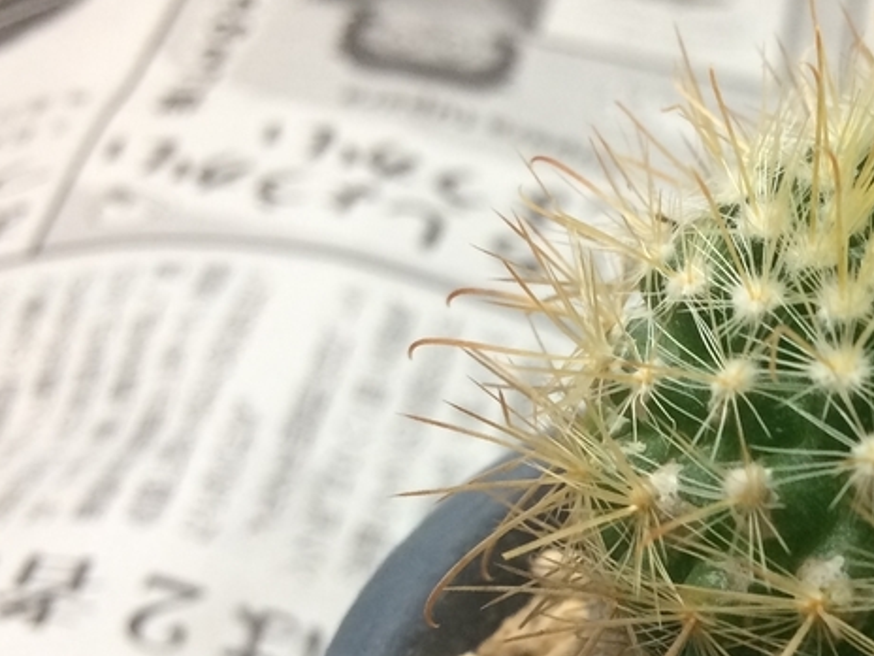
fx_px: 1894
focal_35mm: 75
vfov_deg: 19.0
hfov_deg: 24.5
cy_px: 677
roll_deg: -0.8
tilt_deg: -44.8
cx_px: 921
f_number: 2.2
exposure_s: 1/33
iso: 80
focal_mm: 4.15
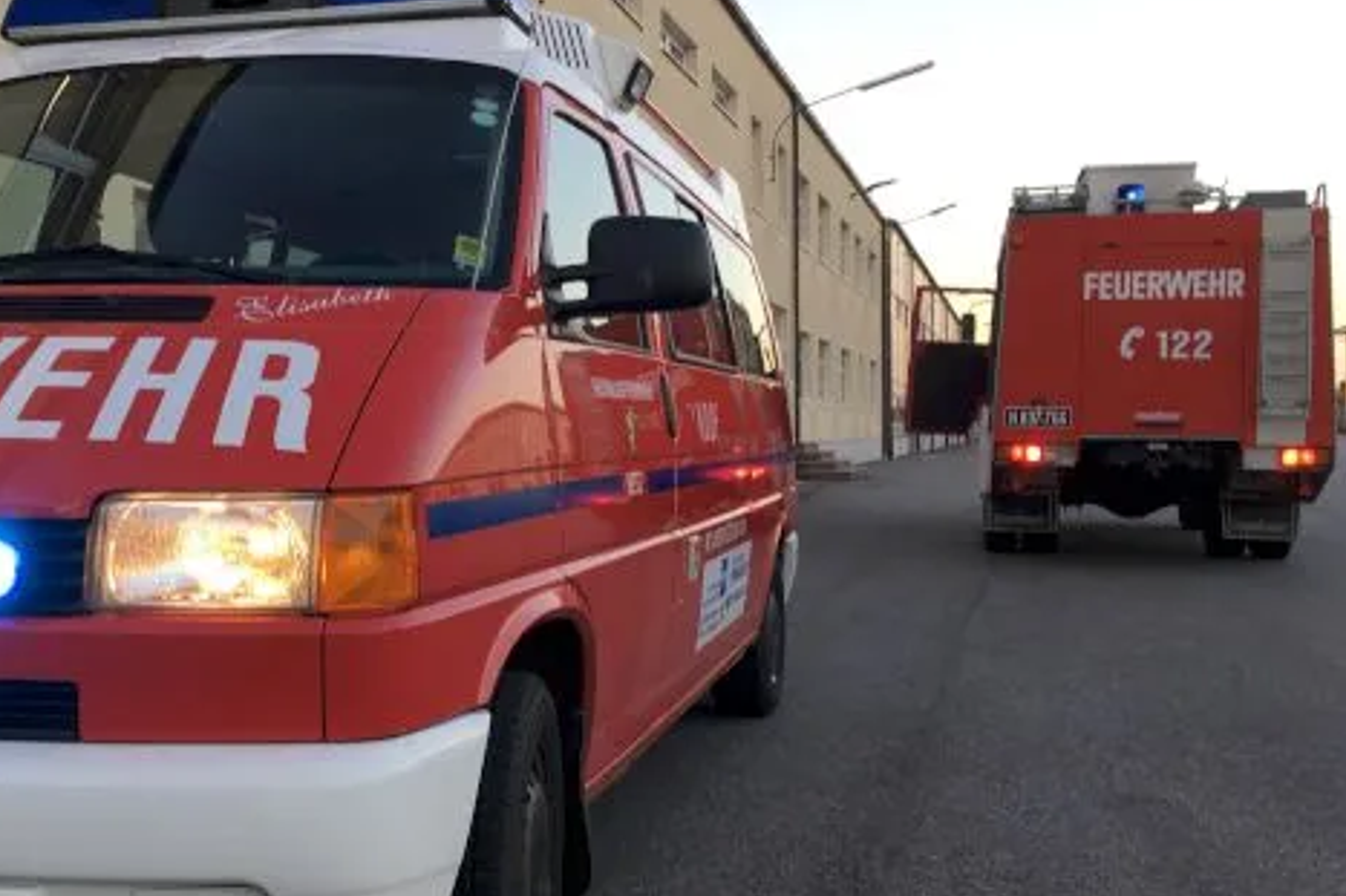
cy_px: 471
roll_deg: +0.9
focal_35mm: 42
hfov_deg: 45.8
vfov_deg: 31.9
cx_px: 467
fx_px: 1570
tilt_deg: -1.8
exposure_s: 1/100
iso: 32
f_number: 2.2
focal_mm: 4.15
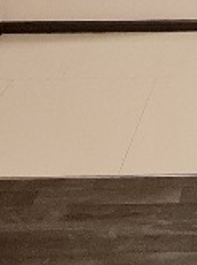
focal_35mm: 79
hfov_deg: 16.4
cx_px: 324
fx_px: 602
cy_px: -302
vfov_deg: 16.6
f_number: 2.2
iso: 800
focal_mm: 2.2
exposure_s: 1/33
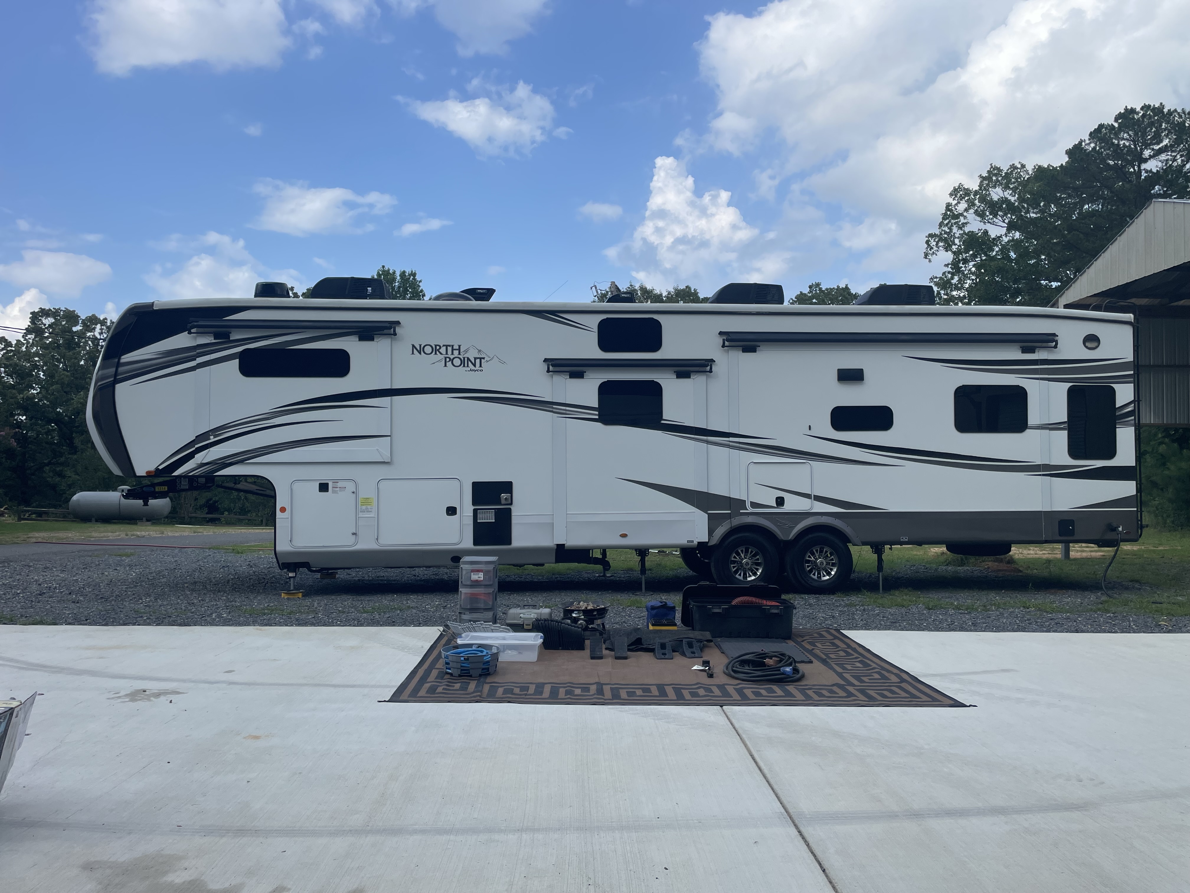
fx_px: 894
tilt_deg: +3.5
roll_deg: -0.5
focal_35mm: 26
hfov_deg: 67.3
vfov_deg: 53.1
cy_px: 446
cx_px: 595
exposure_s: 1/3861
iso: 50
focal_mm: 4.2
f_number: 1.6
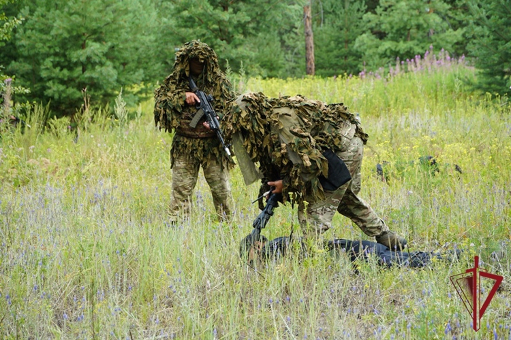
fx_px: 1916
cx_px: 256
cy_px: 170
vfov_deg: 10.2
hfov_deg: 15.2
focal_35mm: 135
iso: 160
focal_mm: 90
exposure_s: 1/160
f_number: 5.6
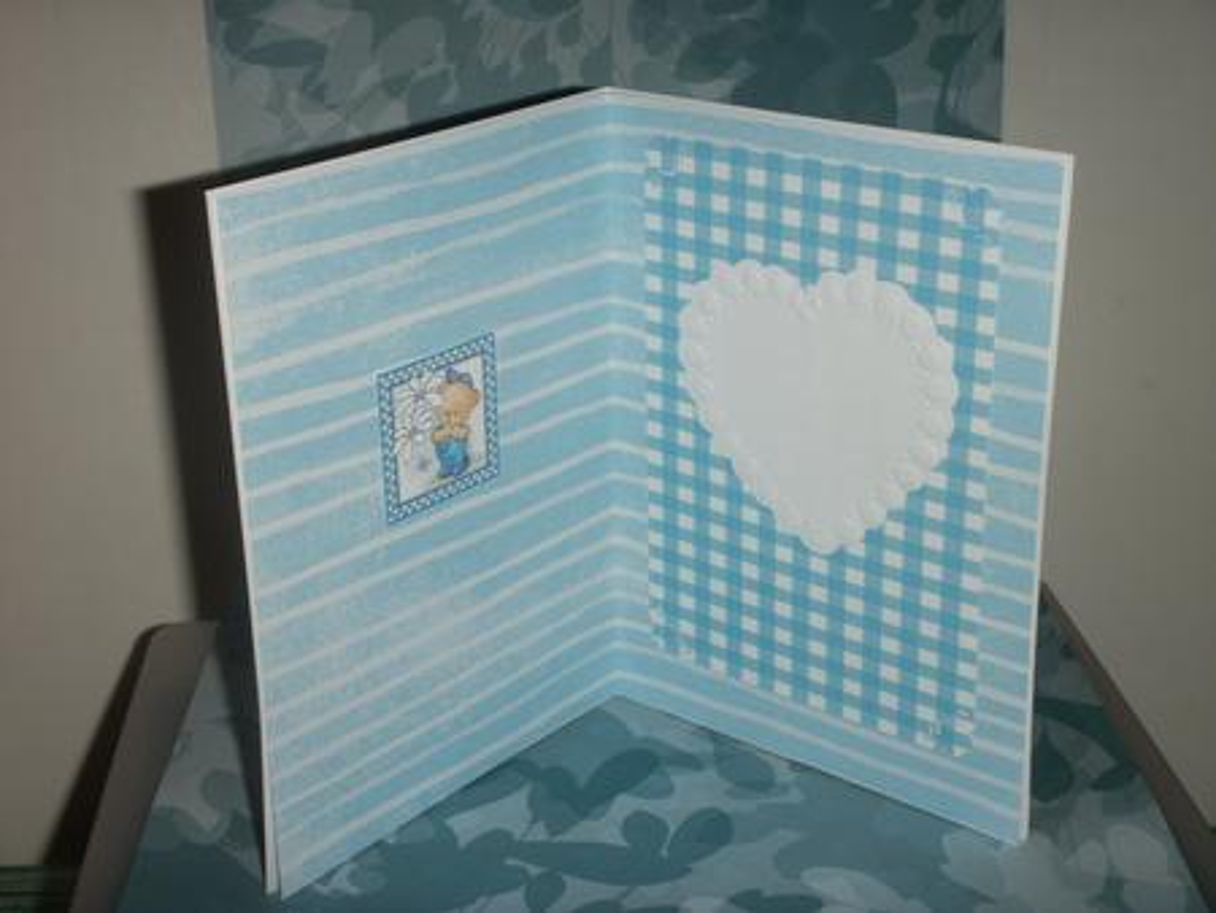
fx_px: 1617
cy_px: 456
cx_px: 608
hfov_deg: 41.2
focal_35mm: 46
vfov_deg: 31.5
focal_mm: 9.7
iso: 50
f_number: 7.1
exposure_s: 1/40
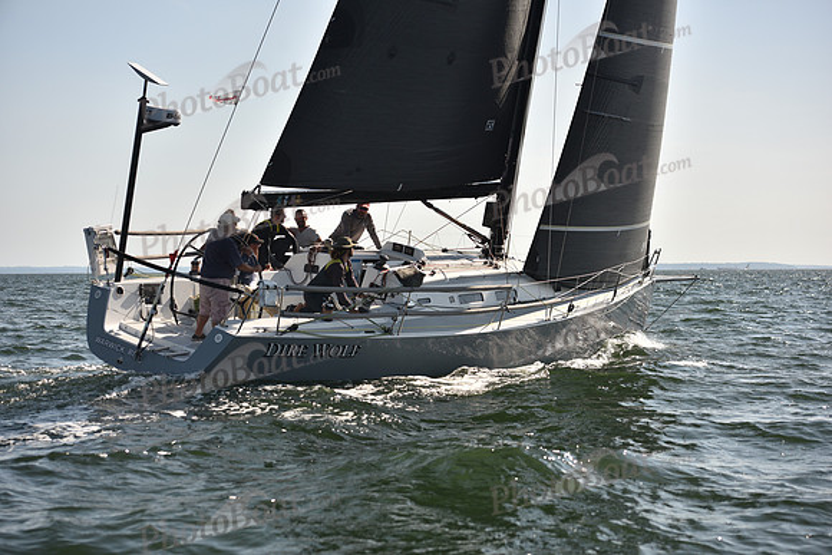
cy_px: 278
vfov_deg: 19.5
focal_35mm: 70
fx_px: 1618
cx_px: 416
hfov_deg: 28.8
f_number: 4
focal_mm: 70
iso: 250
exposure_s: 1/1250
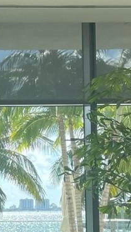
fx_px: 753
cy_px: 200
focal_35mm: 122
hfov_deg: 9.5
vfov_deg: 17.4
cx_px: -97
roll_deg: +1.6
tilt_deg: +0.1
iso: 32
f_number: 1.6
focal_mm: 4.2
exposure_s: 1/734
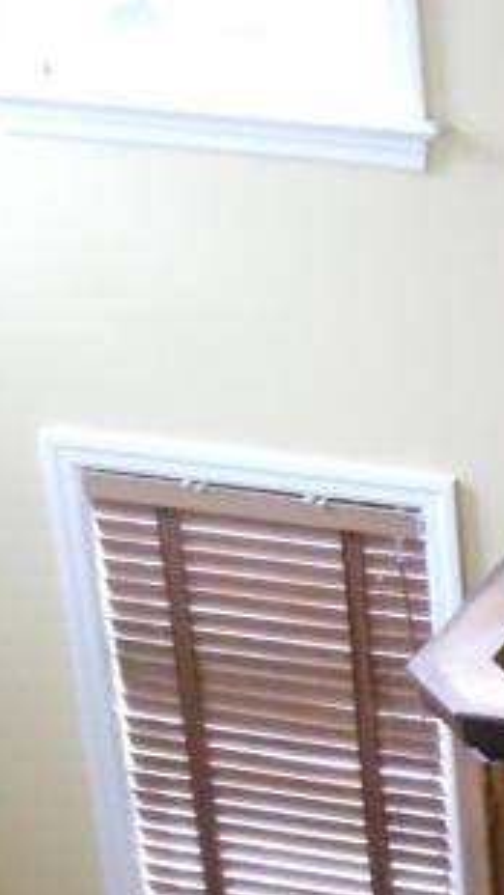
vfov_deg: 13.4
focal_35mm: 159
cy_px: 878
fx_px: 3774
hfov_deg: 7.4
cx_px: 962
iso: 800
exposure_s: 1/60
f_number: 3.5
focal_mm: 6
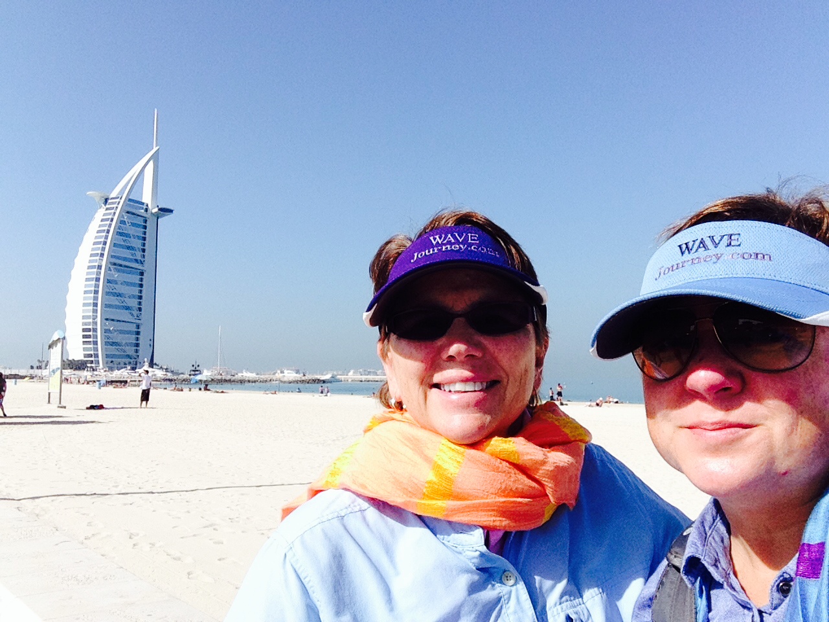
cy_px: 311
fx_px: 838
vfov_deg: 40.7
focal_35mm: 35
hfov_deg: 52.6
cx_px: 414
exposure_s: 1/1558
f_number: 2.4
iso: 32
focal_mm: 2.18
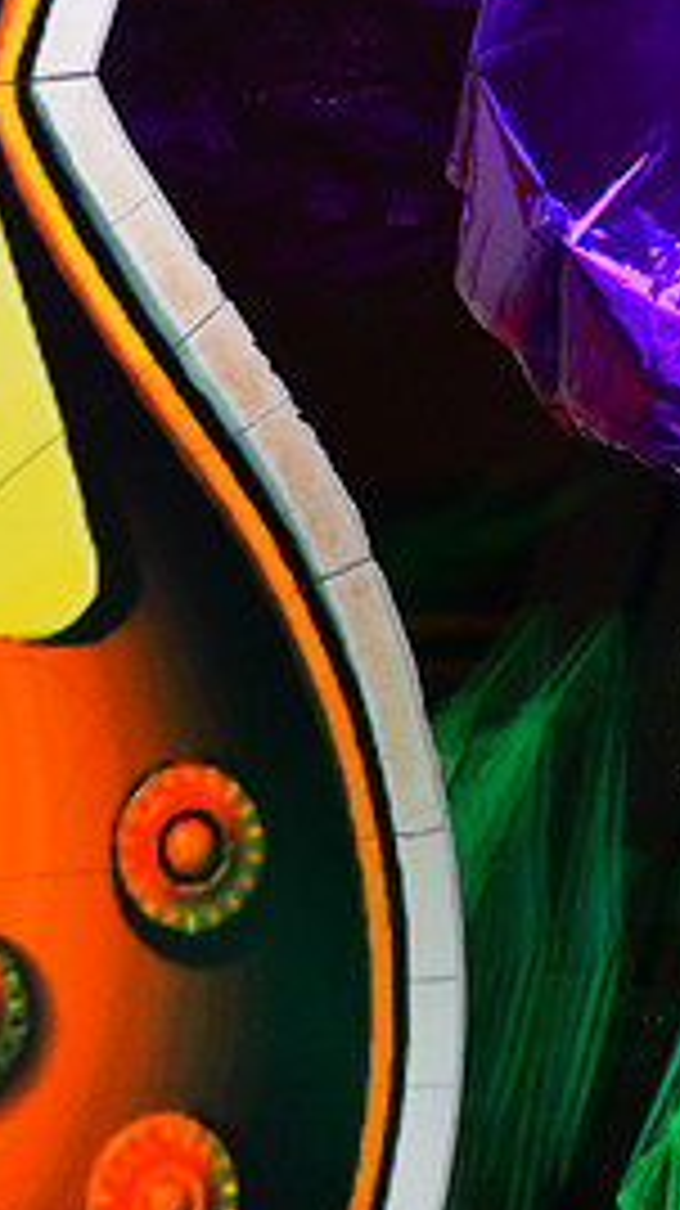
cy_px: 592
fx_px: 16342
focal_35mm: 509
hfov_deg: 2.4
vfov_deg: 4.2
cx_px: 644
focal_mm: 150
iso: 6400
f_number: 20
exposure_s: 1/50
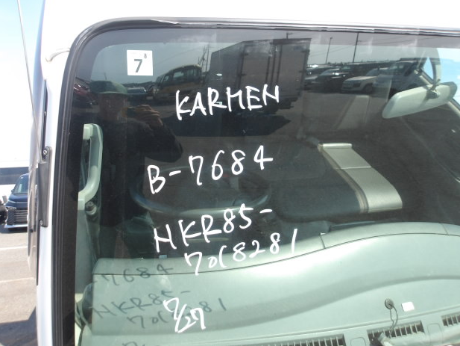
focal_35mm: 28
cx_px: 223
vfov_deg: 49.8
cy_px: 171
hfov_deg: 63.4
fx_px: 372
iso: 100
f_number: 3
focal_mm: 4.9
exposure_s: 1/453
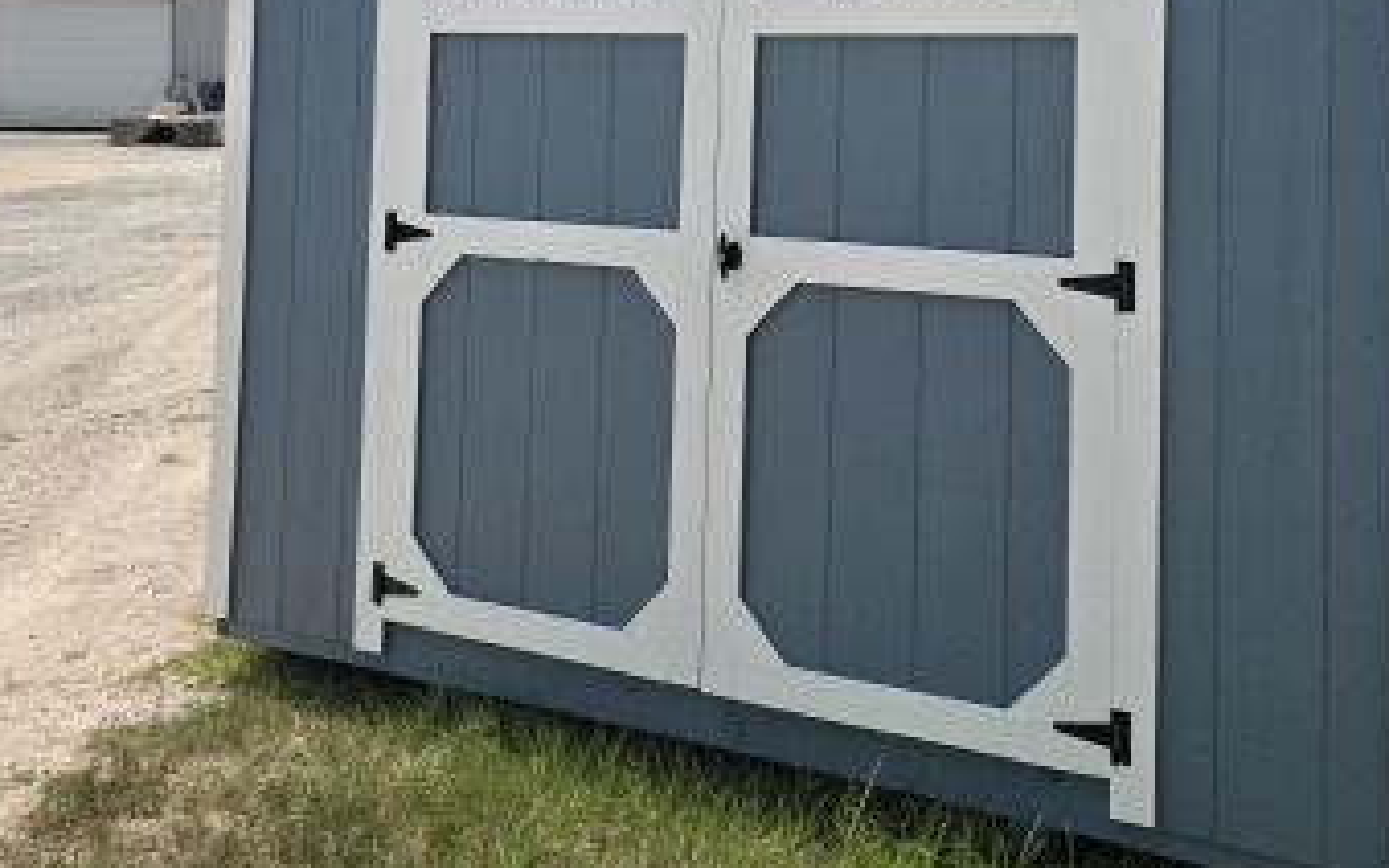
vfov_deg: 26.8
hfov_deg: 43.1
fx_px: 1742
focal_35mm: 46
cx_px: 881
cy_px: 41
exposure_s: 1/7626
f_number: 1.7
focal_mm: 6.3
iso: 80
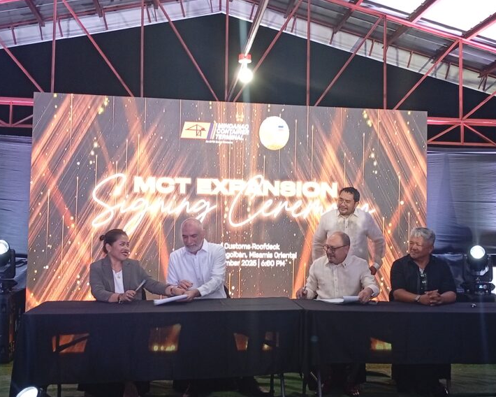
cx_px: 275
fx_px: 661
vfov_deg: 33.4
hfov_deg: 41.1
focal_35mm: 45
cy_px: 198
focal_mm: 3.98
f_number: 1.8
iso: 462
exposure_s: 1/30
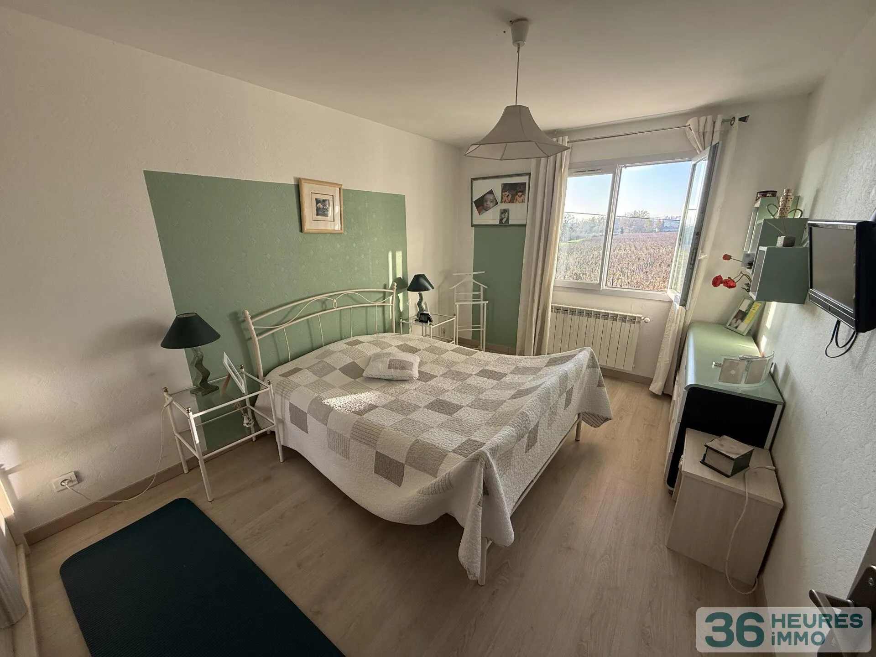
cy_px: 328
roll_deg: -0.1
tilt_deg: -15.9
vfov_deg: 85.7
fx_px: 354
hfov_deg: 102.1
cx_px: 438
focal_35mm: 14
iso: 64
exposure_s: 1/117
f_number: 2.2
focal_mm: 2.22
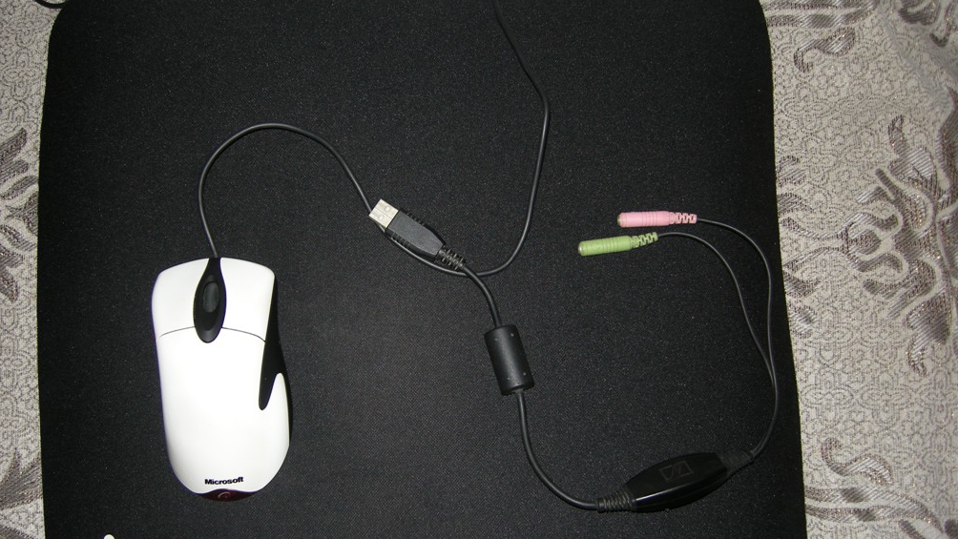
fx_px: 1016
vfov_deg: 29.7
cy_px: 316
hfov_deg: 50.5
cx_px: 470
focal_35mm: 40
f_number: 2.7
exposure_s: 1/60
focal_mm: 7.5
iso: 64
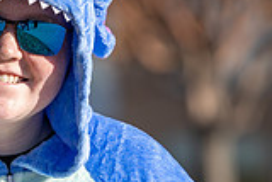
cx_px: 32
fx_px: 3554
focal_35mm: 470
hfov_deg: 4.4
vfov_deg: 2.9
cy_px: 200
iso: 125
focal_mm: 130
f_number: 2.8
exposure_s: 1/2000
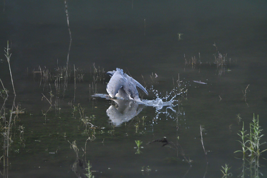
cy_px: 89
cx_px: 134
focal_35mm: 900
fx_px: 6674
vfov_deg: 1.5
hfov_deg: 2.3
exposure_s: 1/1000
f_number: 10
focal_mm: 600
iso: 6400
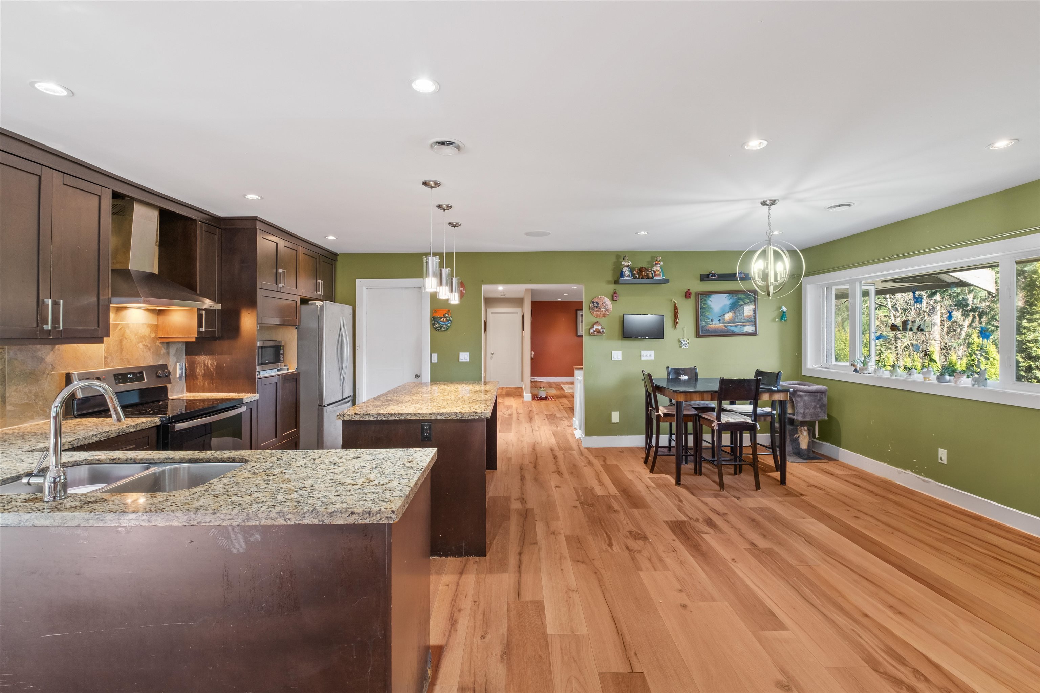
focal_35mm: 15
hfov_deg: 100.4
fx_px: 433
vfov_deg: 77.3
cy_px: 346
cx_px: 520
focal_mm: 10
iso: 400
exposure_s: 1/2.5
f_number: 7.1
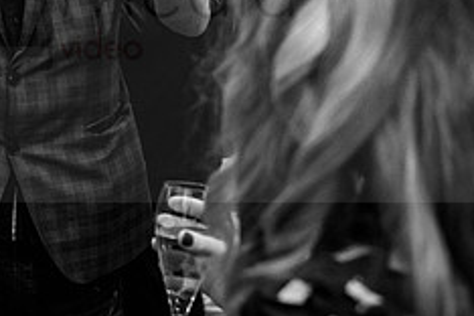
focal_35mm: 77
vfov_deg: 17.3
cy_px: 5
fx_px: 1014
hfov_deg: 24.6
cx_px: -45
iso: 5000
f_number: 3.2
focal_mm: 31
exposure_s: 1/80
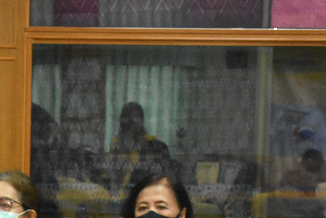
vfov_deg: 8.1
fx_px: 1512
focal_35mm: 167
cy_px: 293
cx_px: -84
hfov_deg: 12.0
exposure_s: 1/125
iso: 3200
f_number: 5.6
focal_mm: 34
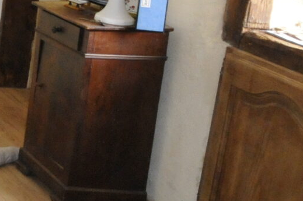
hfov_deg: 14.9
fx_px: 622
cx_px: -437
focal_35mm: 74
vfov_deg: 17.4
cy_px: -47
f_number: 5.6
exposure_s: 1/60
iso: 2200
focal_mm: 10
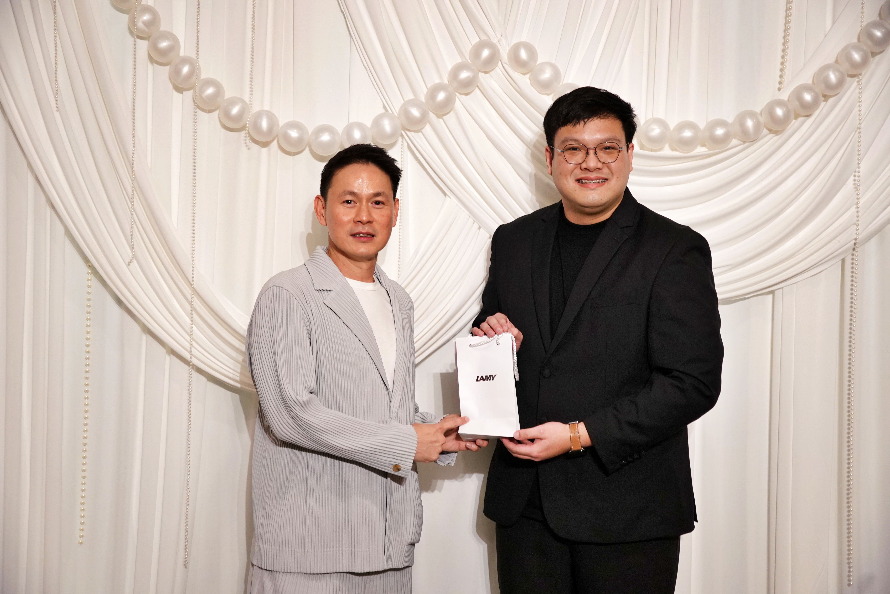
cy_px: 297
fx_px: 1657
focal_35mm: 67
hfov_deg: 30.1
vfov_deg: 20.3
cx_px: 445
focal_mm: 45
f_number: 4.5
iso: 1600
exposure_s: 1/80
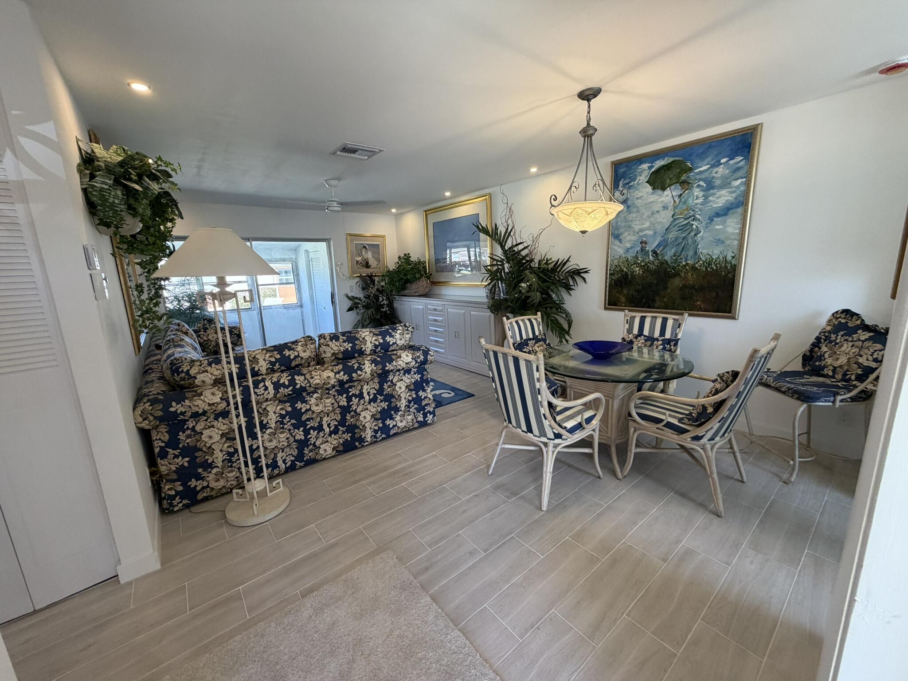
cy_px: 340
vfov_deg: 85.7
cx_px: 454
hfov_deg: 102.1
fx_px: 367
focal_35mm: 14
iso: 200
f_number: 2.2
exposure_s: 1/120
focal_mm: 2.22
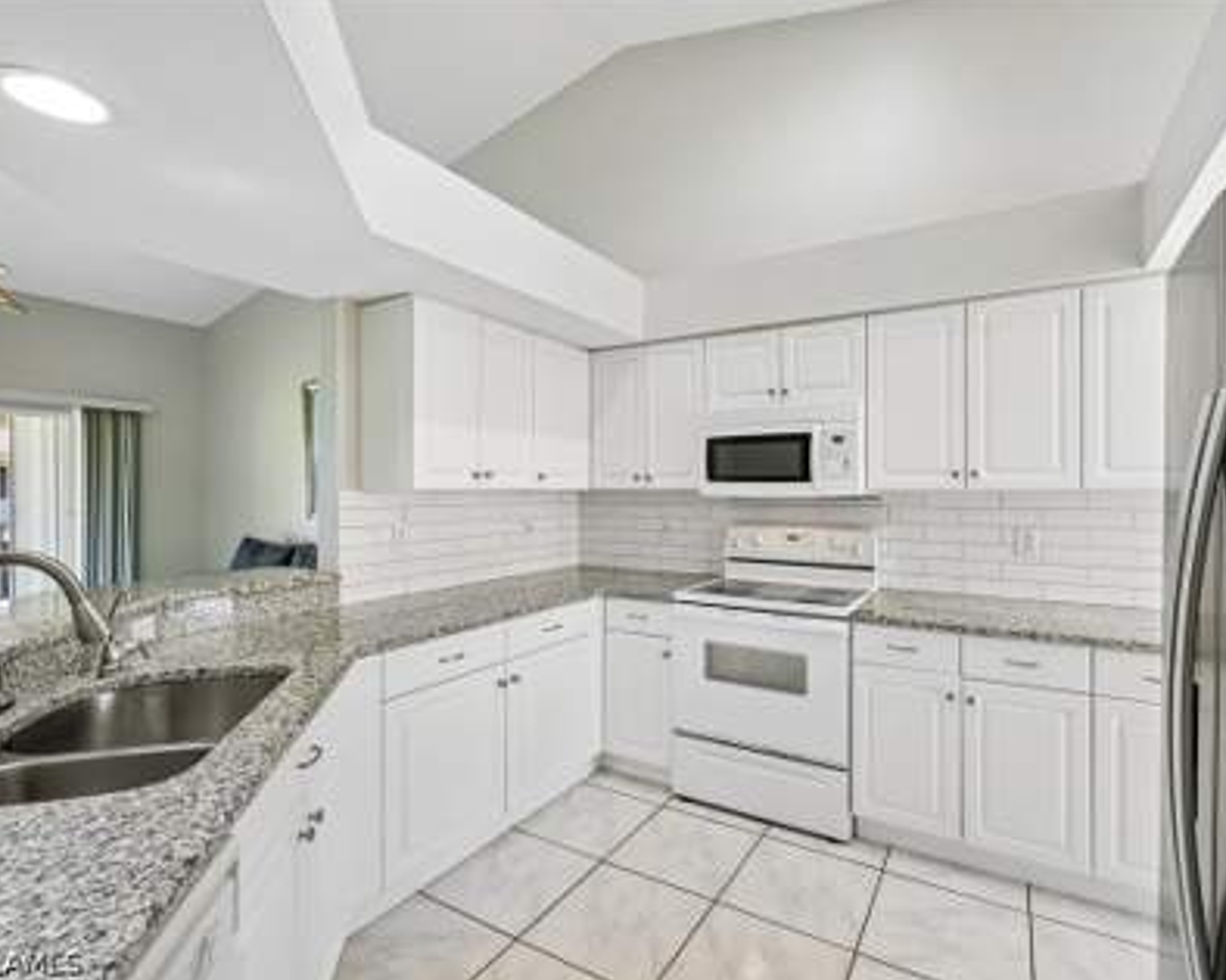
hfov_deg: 92.9
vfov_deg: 80.4
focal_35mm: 16
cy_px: 487
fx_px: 580
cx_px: 663
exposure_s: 1/20
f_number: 8
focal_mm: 14
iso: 400
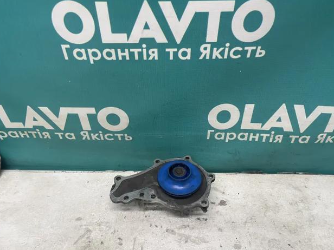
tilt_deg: -38.8
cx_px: 166
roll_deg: +0.2
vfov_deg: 51.4
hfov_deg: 65.3
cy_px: 126
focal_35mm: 27
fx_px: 261
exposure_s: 1/50
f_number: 1.6
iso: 64
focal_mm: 4.2
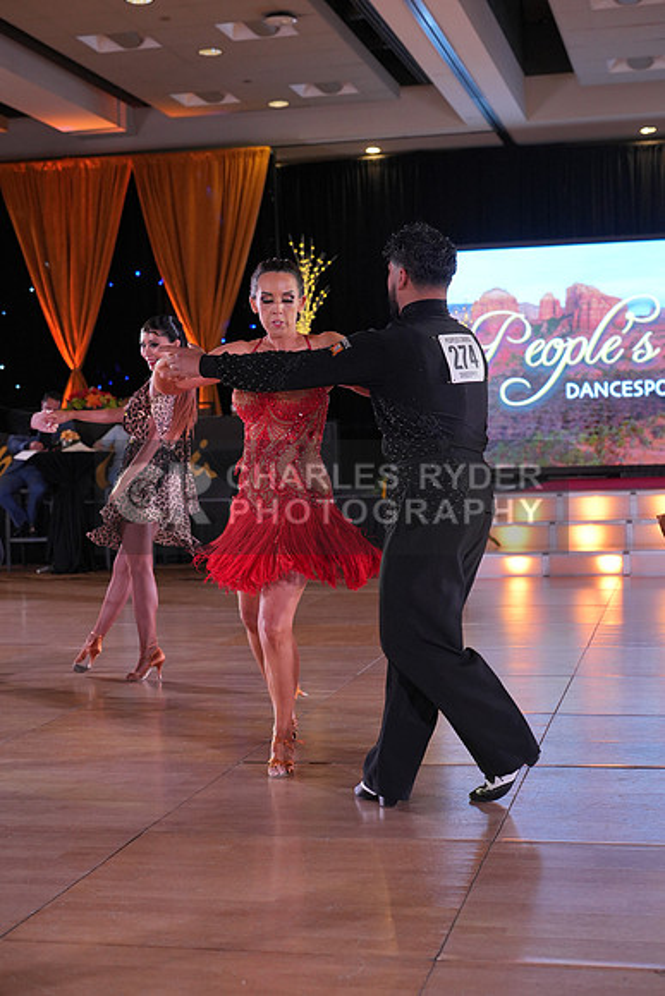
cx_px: 332
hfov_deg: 23.8
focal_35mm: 57
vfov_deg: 35.0
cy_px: 498
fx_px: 1578
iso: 1250
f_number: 4
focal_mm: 57
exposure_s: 1/400
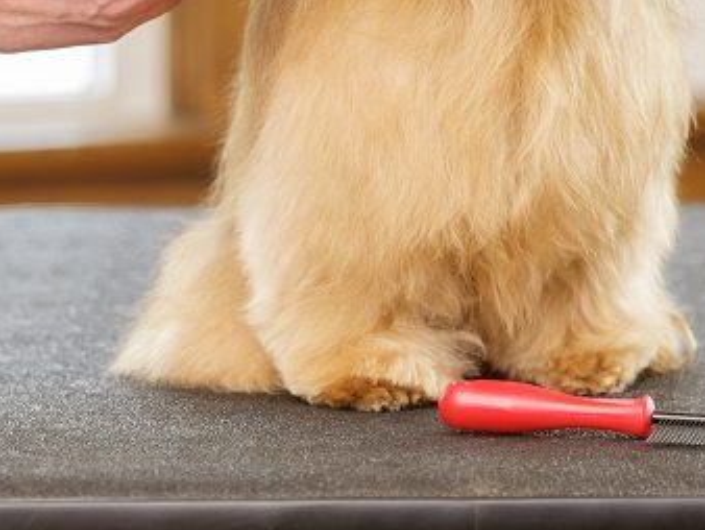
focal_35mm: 292
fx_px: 5951
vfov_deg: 5.1
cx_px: 281
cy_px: 28
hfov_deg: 6.8
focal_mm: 83.8
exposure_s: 1/60
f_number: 2.8
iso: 200
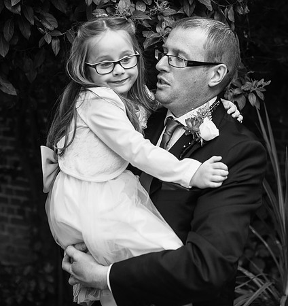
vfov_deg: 25.8
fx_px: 658
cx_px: 166
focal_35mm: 68
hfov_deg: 24.6
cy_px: 80
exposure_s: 1/125
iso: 100
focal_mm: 35
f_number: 2.5
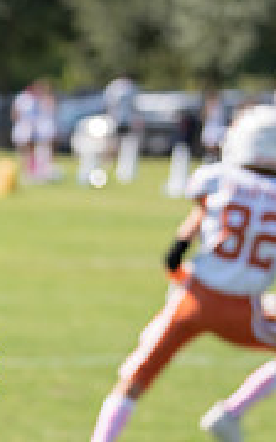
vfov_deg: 7.5
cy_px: 411
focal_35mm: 279
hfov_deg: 4.7
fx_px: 3355
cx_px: -205
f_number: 2.8
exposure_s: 1/1250
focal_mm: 70
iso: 100
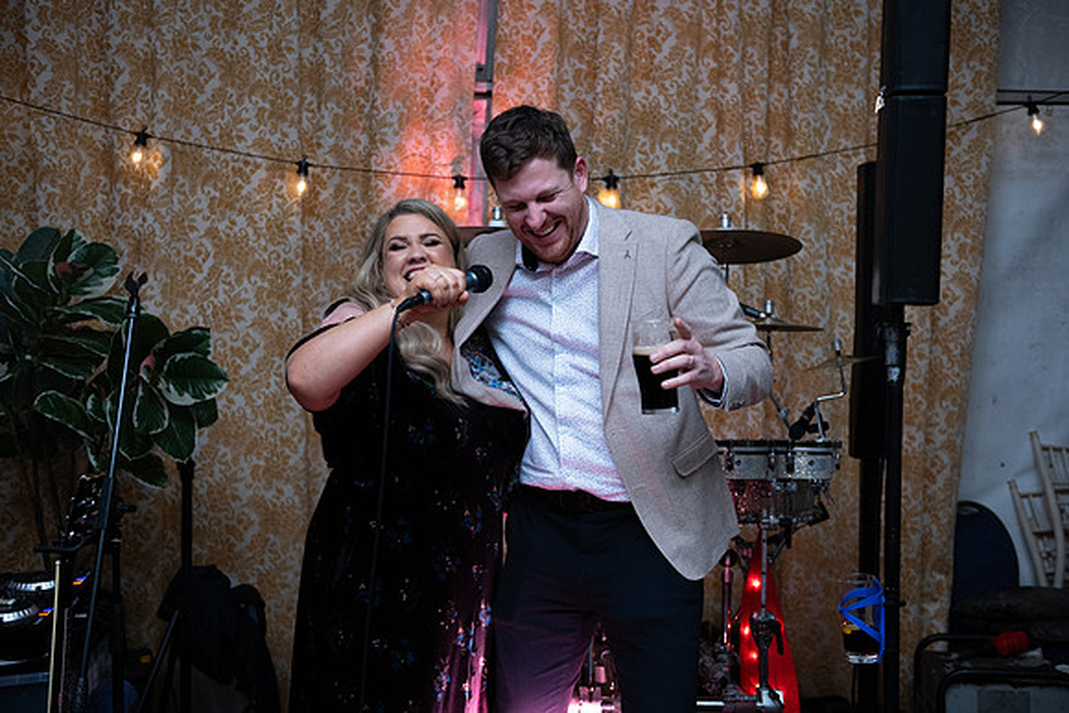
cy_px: 356
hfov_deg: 43.6
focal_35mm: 45
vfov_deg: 29.9
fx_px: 1336
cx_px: 534
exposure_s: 1/160
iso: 800
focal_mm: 45
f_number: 3.5
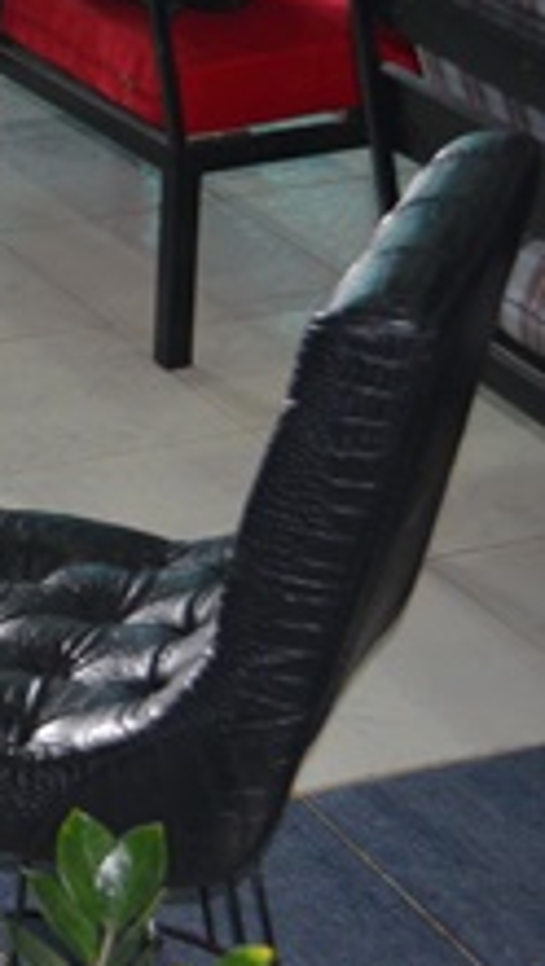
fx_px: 2745
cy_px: 349
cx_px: -532
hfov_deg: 10.5
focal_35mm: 107
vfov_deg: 19.9
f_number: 4.5
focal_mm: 30
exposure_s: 1/60
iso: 1100
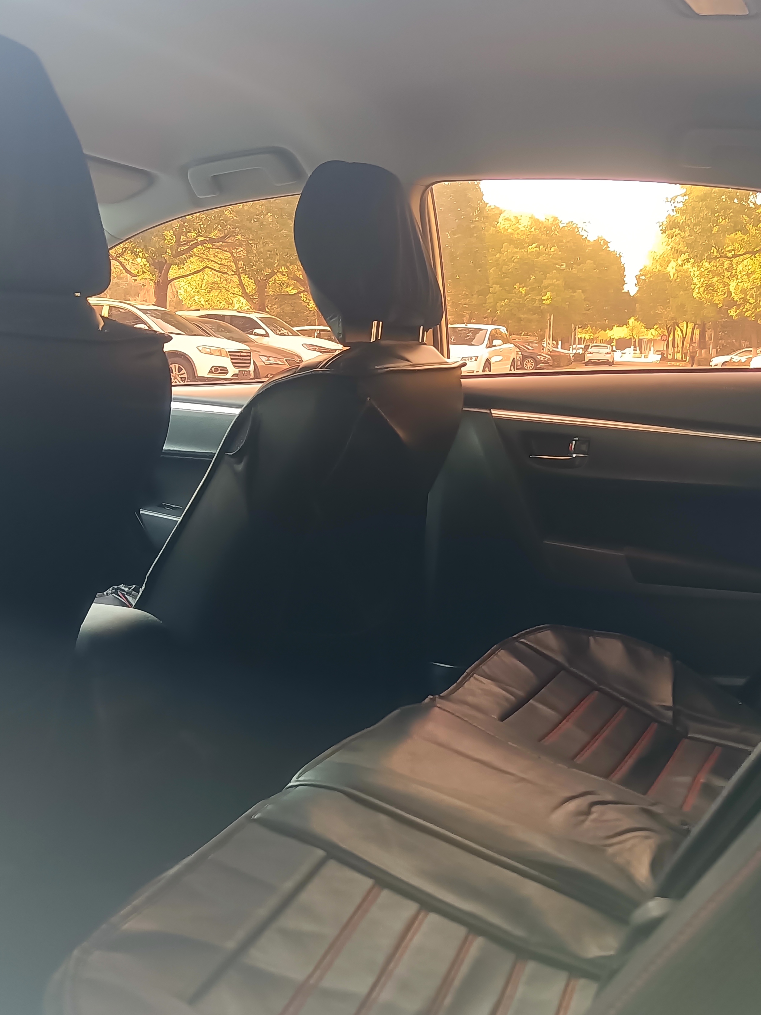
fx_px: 1085
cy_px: 507
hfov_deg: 38.6
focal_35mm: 37
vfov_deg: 50.1
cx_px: 418
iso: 590
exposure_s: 1/100
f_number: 1.9
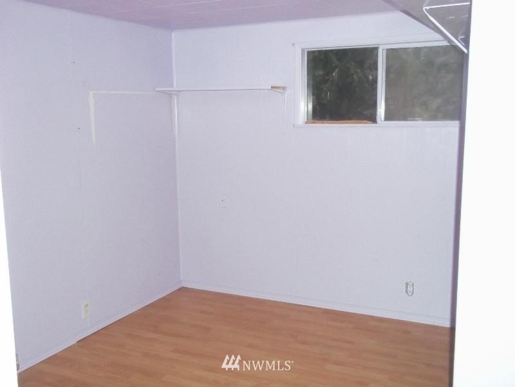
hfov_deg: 51.4
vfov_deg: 39.7
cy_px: 194
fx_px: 536
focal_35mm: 36
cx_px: 258
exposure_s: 1/30
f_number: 3.1
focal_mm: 6.5
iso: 400
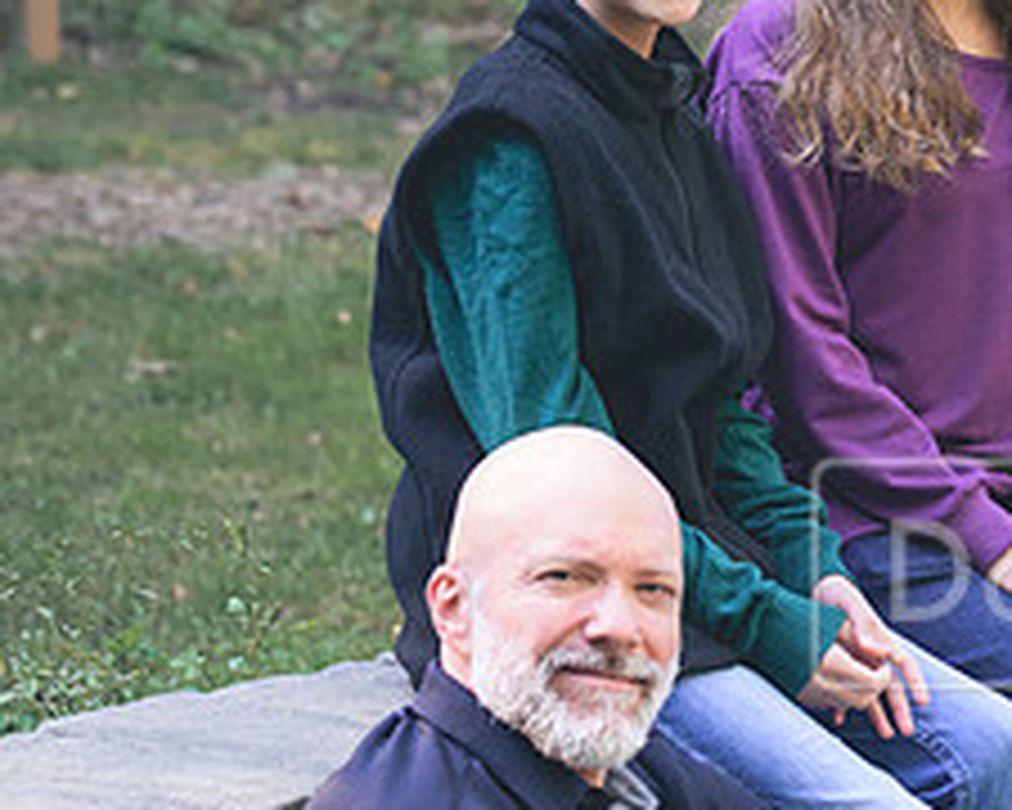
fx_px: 6080
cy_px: 546
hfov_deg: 9.3
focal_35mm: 203
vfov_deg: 7.6
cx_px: 1353
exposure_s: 1/250
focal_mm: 70
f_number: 3.5
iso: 2000
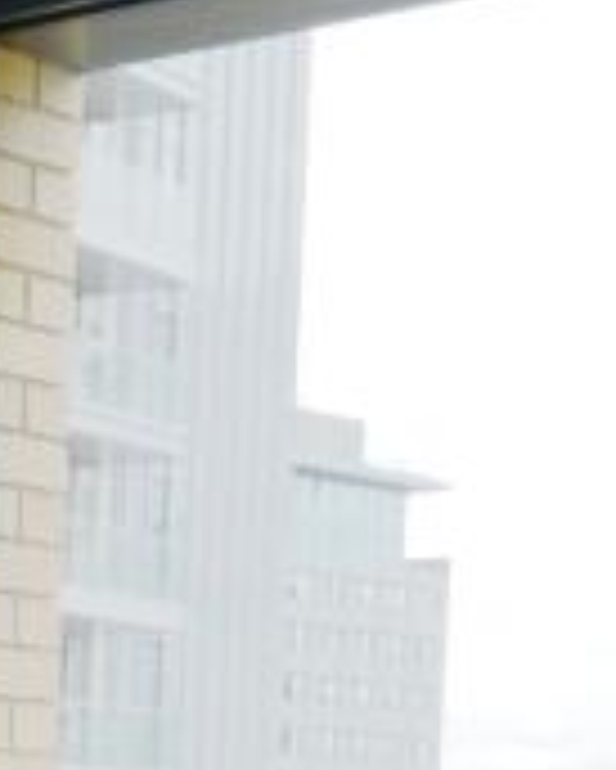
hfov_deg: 11.1
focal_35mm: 135
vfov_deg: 13.3
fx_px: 3074
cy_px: 1238
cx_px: -207
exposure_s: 1/125
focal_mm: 24
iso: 100
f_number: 5.6
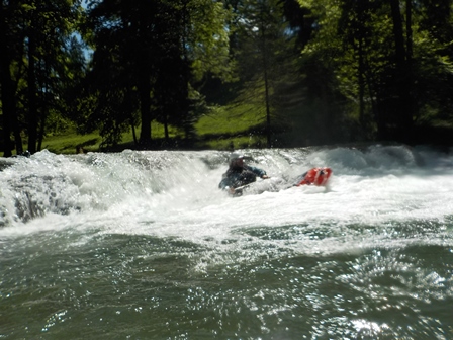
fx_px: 393
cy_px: 170
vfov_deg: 46.8
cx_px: 226
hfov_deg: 60.0
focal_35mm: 30
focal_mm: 4.1
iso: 125
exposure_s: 1/640
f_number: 6.6
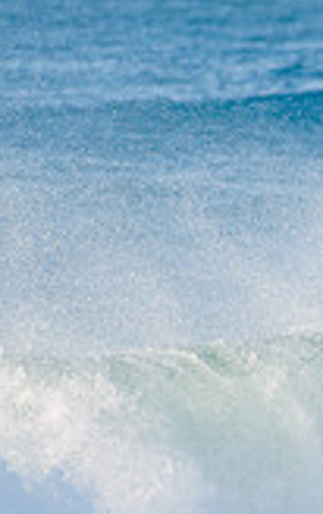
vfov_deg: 1.2
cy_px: 603
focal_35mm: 1799
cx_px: 825
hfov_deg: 0.7
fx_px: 25250
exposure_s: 1/1600
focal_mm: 500
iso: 250
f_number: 5.6
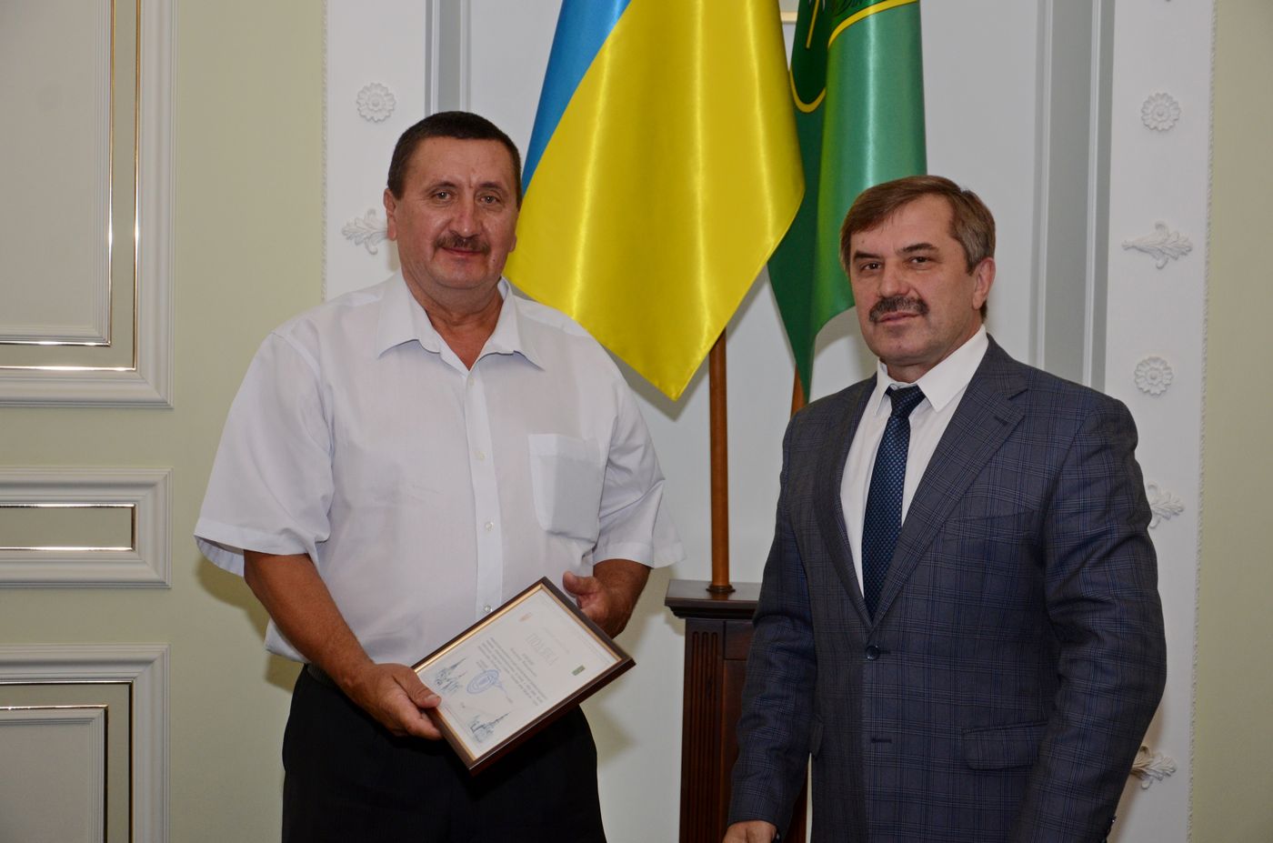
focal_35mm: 63
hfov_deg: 32.0
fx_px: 2223
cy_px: 422
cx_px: 636
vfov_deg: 21.5
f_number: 4.8
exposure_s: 1/250
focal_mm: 42
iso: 800
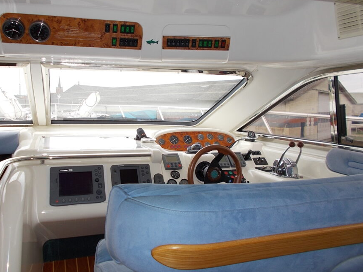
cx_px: 161
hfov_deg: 58.2
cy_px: 113
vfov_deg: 45.3
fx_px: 325
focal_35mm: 31
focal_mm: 4.6
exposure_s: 1/200
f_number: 3.2
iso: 80
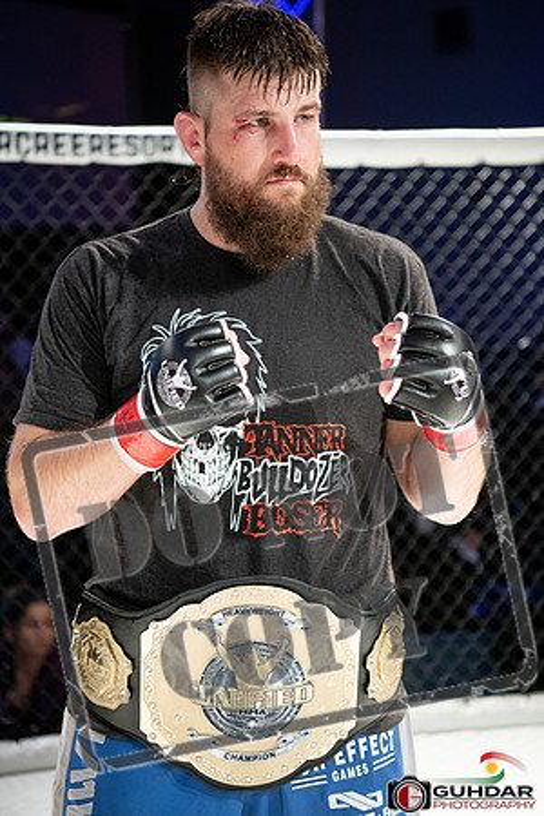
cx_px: 272
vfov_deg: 28.8
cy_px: 408
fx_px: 1587
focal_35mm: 70
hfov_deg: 19.5
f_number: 2.8
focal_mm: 70
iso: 2000
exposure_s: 1/1000
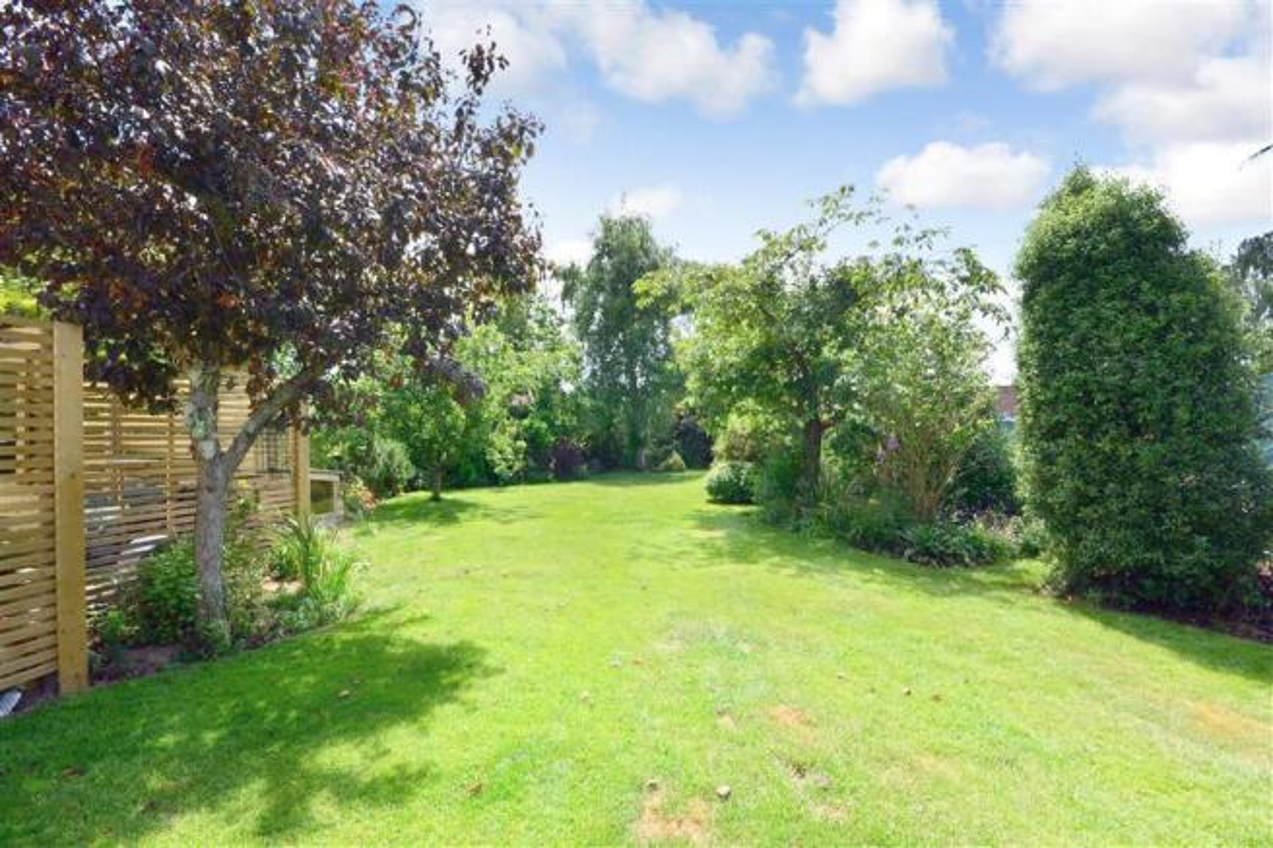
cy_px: 424
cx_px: 636
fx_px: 530
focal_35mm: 15
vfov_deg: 77.3
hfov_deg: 100.4
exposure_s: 1/125
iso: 250
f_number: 14
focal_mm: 10
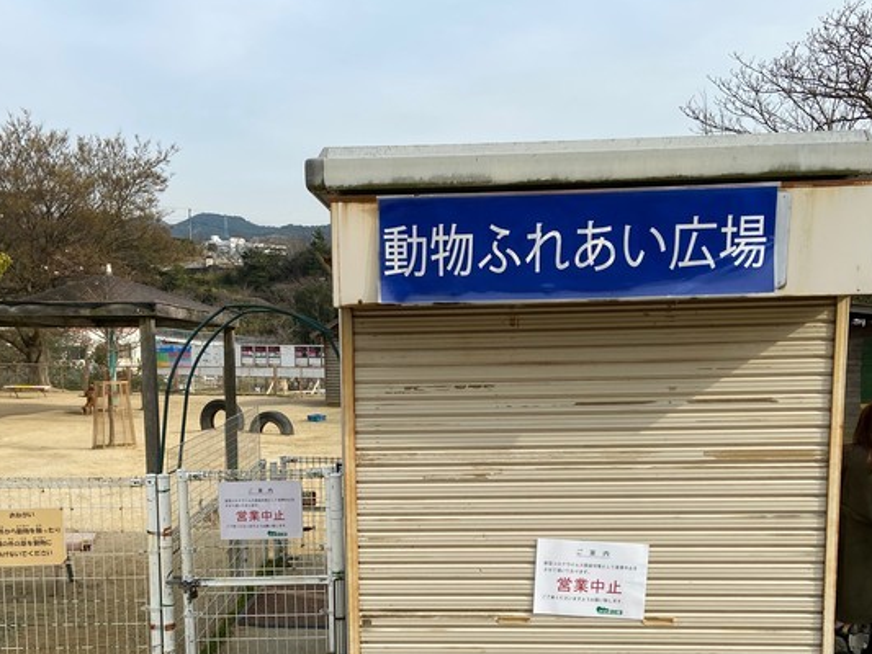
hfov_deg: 47.7
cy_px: 453
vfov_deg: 36.3
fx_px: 983
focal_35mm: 39
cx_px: 381
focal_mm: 4.25
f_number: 1.8
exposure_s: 1/2358
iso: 32
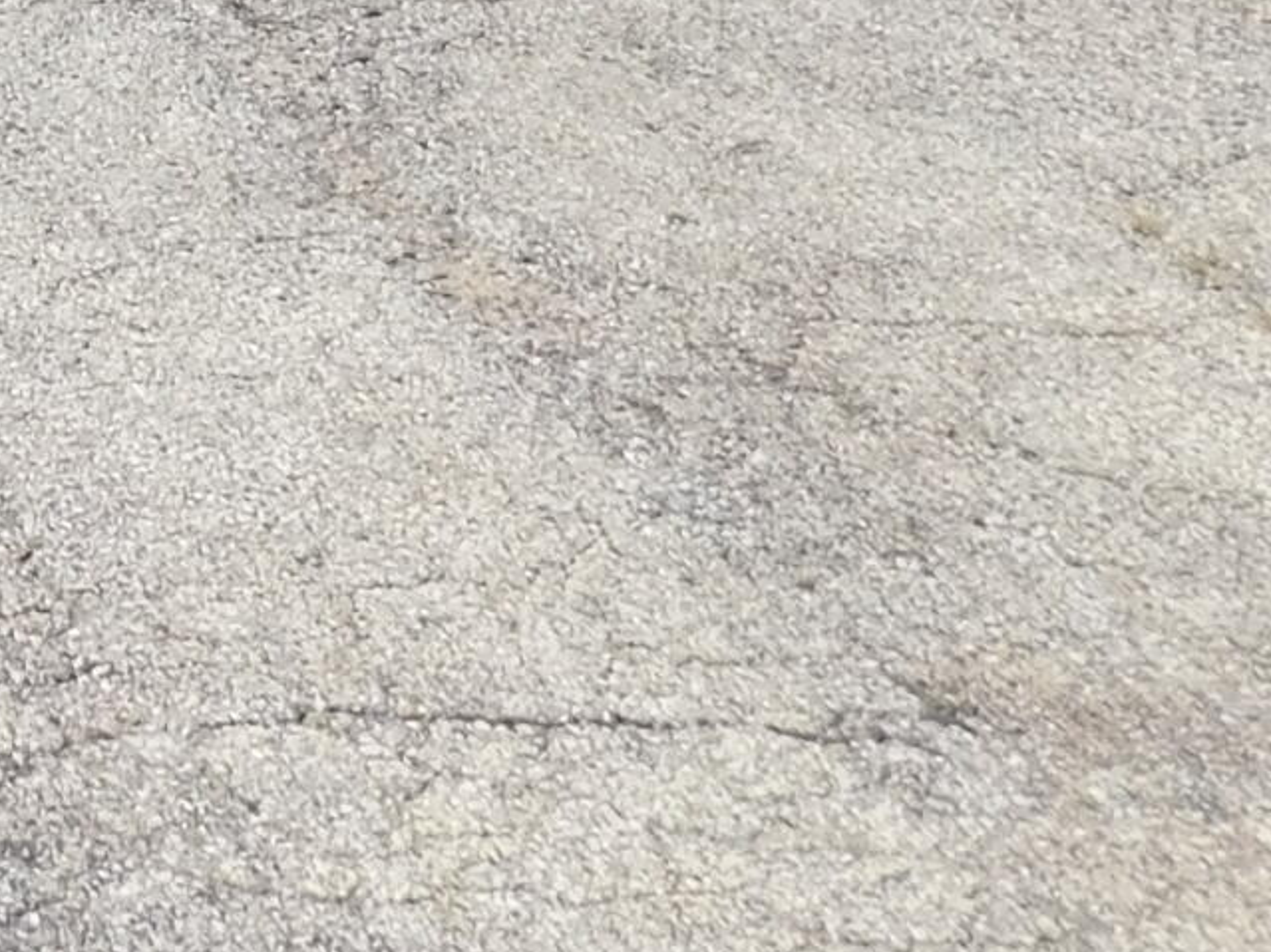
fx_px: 3965
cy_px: -1175
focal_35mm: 108
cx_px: -931
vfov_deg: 11.7
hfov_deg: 15.8
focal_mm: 4
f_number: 6
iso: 125
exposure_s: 1/400
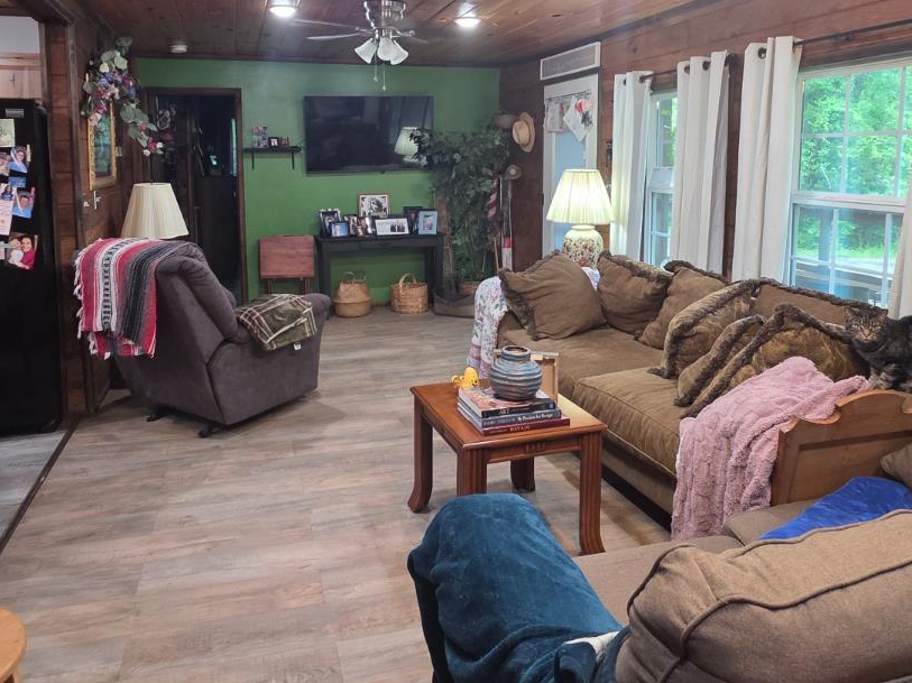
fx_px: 632
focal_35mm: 24
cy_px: 228
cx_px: 426
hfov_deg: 71.5
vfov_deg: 55.6
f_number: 1.9
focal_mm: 2.2
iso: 320
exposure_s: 1/60
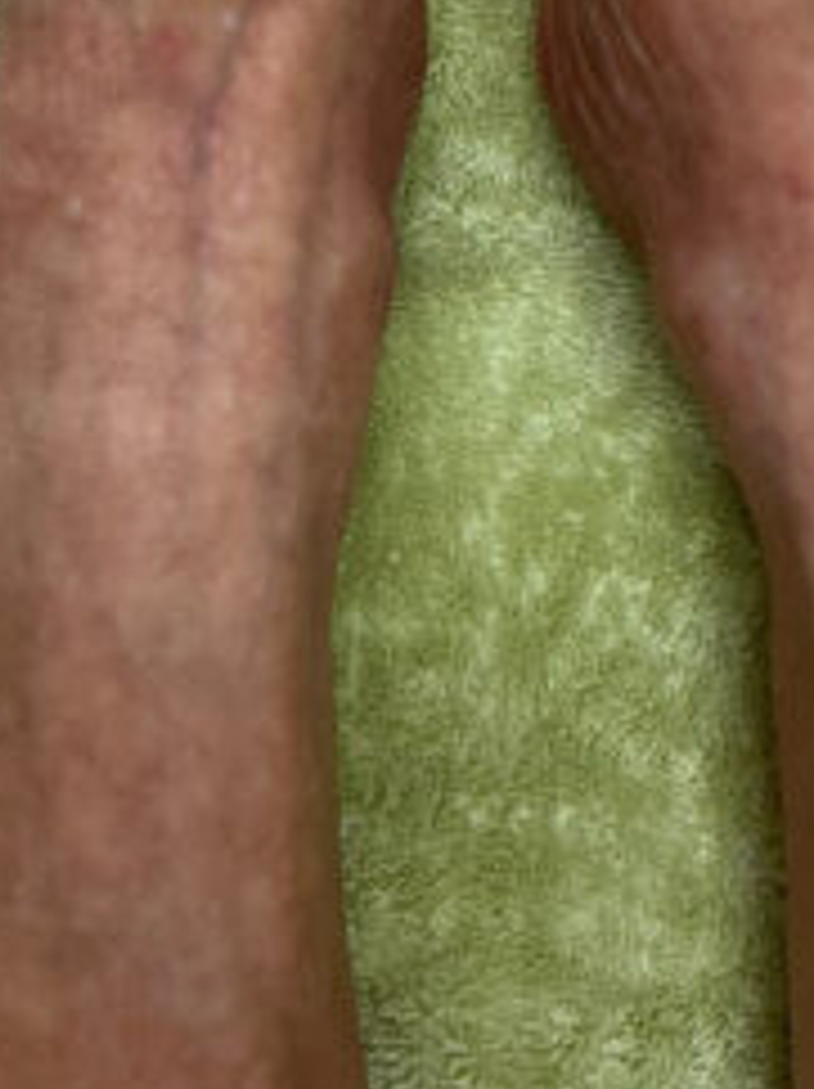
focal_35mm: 72
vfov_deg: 24.4
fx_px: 2261
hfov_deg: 20.4
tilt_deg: -71.5
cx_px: 481
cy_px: -234
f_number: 1.8
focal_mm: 3
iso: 40
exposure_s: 1/60
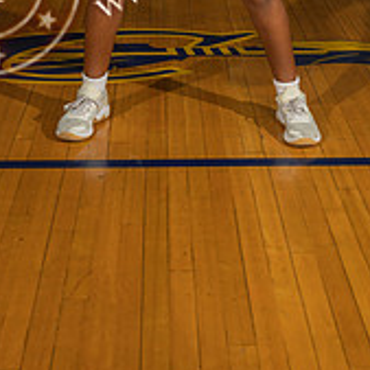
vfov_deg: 19.1
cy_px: -70
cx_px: 197
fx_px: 1040
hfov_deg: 20.2
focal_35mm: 86
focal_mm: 38
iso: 160
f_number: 7.1
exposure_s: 1/200
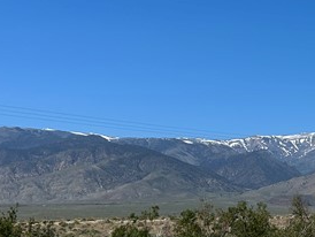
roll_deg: -0.6
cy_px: 179
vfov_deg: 15.2
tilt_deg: +2.8
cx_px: 491
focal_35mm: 97
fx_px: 883
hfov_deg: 17.8
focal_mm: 5.7
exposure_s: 1/6993
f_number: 1.5
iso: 50
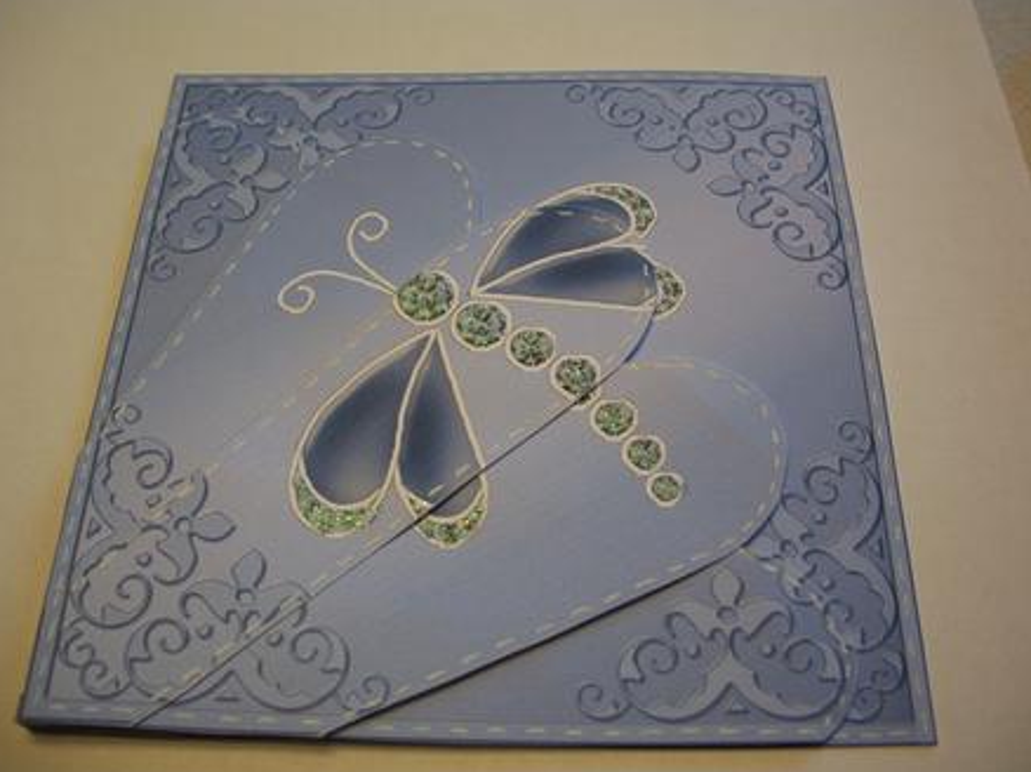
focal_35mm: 36
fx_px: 1072
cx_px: 508
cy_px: 391
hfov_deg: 51.4
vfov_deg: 39.6
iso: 80
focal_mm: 6.3
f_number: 3.1
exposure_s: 1/80
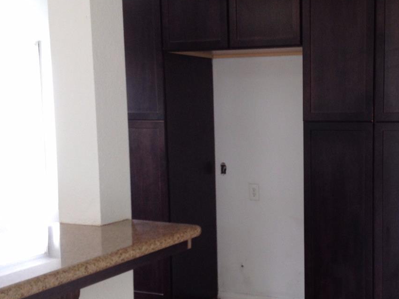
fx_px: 715
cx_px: 284
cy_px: 183
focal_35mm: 62
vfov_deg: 23.6
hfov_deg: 30.8
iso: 50
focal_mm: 4.28
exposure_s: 1/50
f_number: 2.4
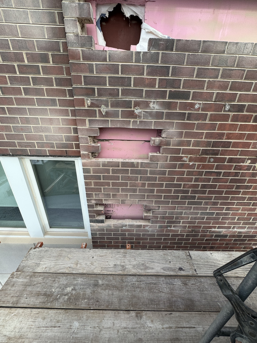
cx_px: 128
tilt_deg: -25.0
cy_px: 172
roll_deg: -2.8
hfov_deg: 85.7
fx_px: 139
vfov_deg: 102.1
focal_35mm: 14
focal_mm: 2.22
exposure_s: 1/796
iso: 40
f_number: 2.2
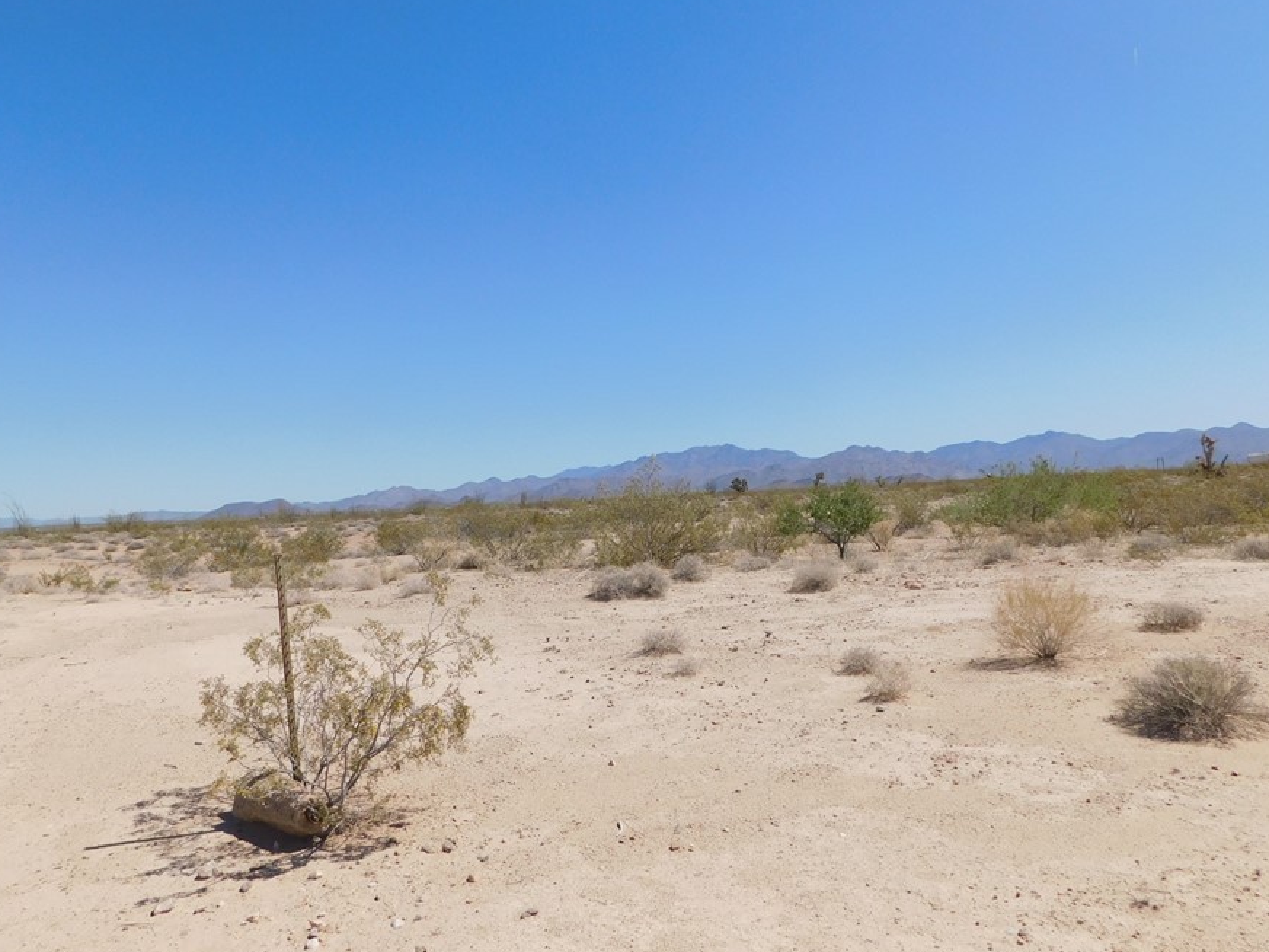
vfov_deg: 51.4
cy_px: 473
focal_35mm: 27
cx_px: 610
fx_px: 990
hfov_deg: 65.3
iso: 125
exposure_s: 1/800
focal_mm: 4
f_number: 6
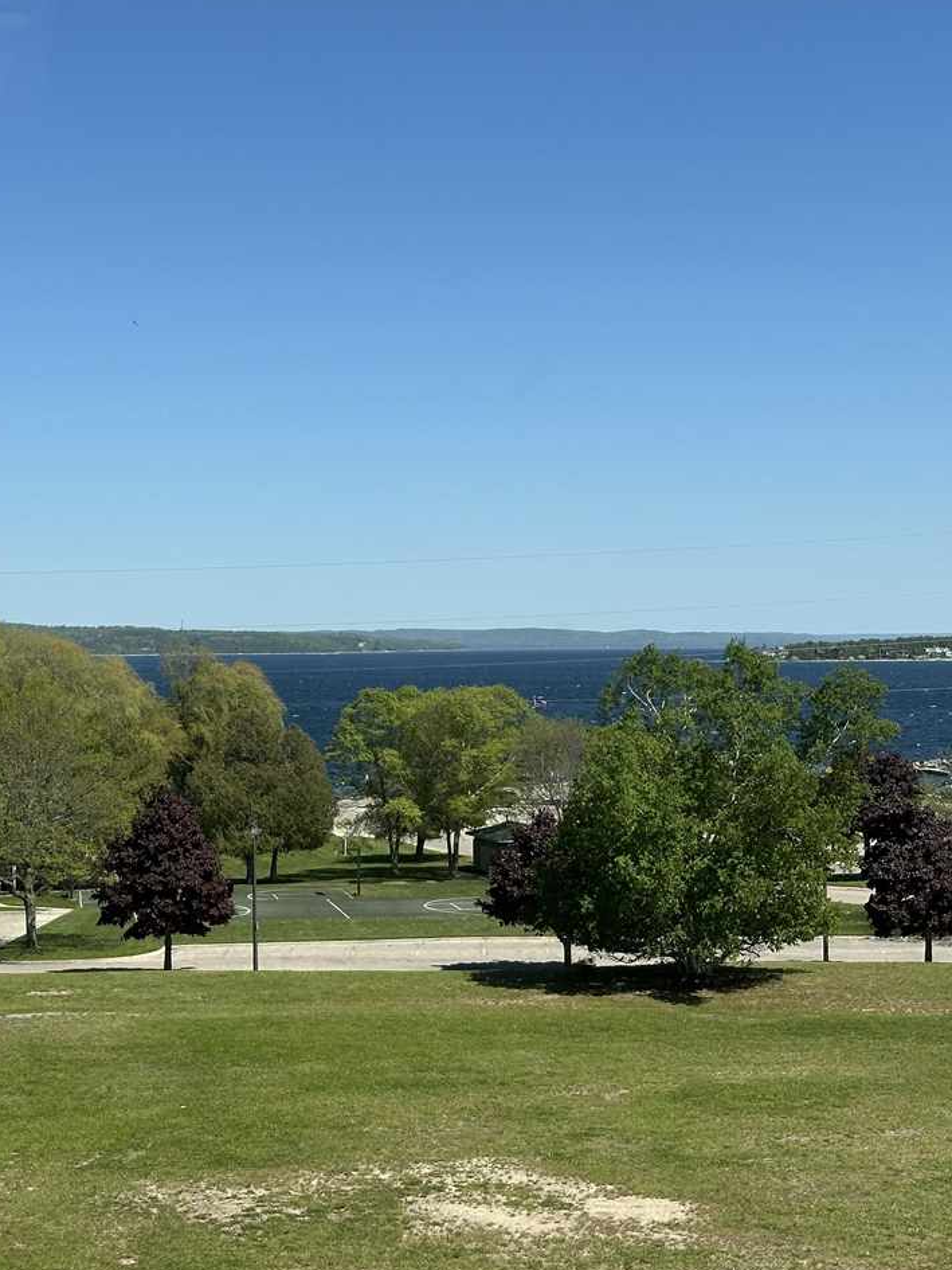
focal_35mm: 65
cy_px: 633
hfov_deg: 22.5
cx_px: 332
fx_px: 2383
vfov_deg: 29.8
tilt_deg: +0.5
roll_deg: -0.2
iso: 64
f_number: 1.78
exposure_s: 1/4184
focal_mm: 6.86
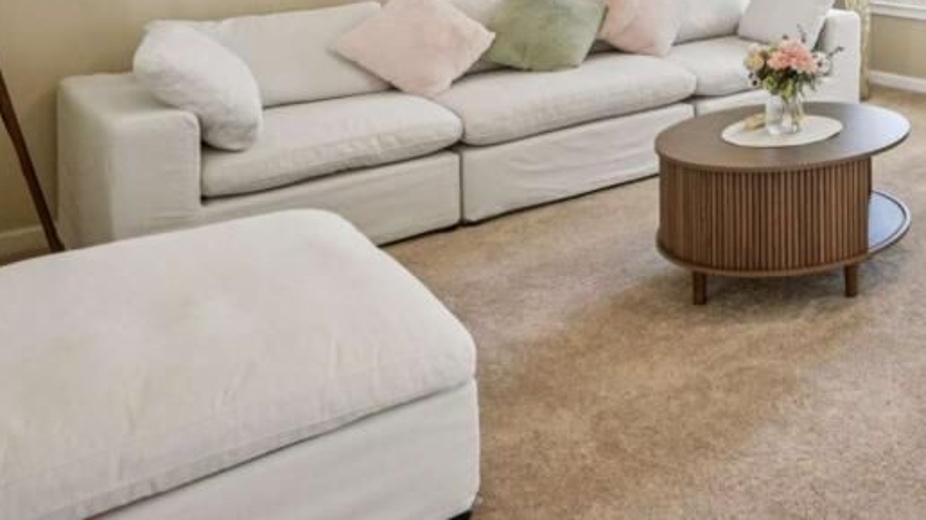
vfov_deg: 26.5
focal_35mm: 39
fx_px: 957
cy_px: -126
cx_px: 983
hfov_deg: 42.3
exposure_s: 1/40
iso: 400
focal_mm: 16
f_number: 8
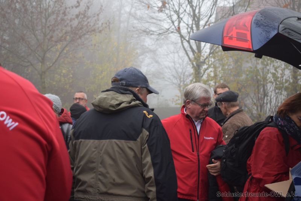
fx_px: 476
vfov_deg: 23.8
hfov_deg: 35.1
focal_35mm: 57
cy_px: 100
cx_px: 150
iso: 400
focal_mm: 38
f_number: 5
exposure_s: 1/100
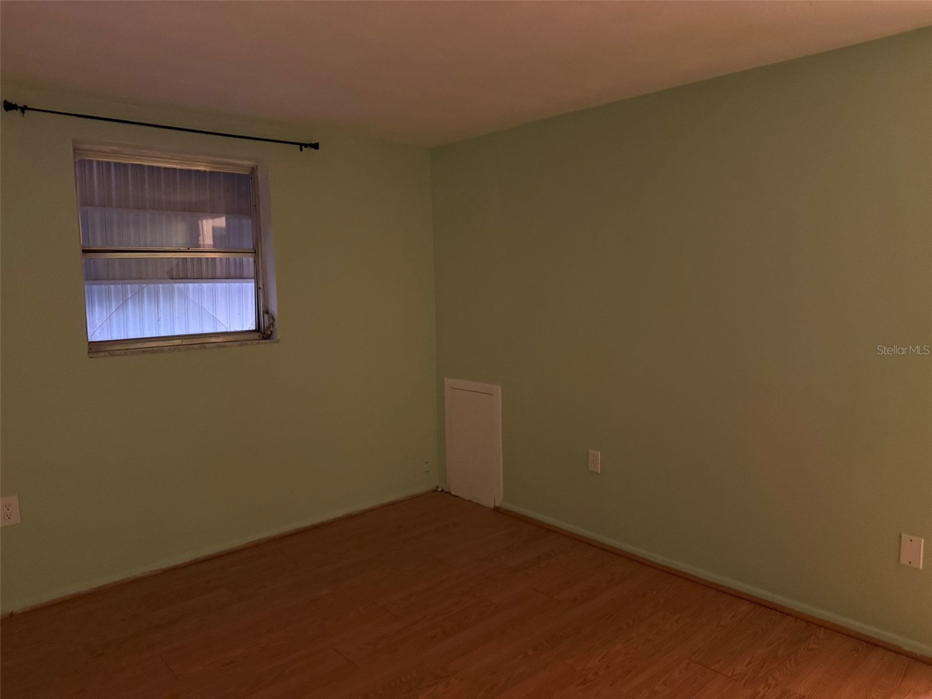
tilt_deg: -5.1
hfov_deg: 71.6
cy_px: 350
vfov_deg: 56.8
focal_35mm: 24
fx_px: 646
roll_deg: +0.8
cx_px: 466
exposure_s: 1/30
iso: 1250
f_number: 1.78
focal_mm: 6.76
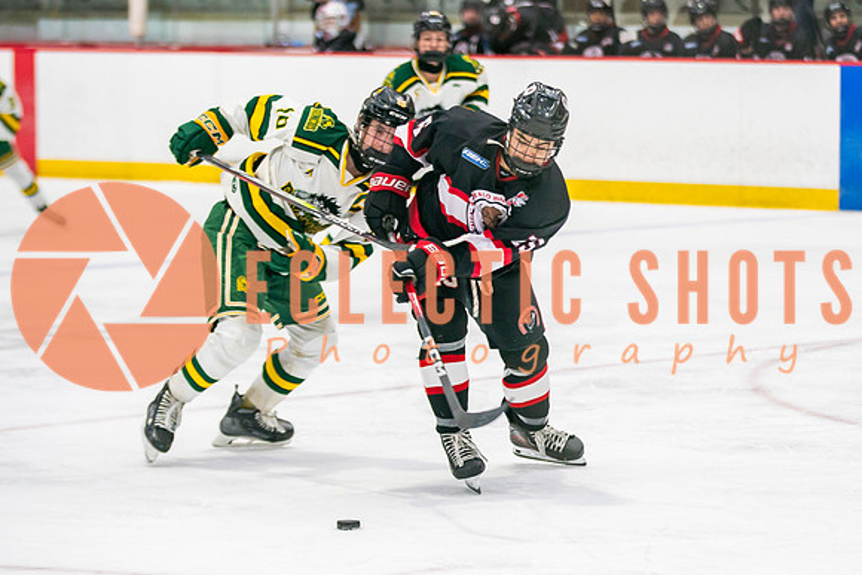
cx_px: 534
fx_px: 4636
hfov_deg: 10.6
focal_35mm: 194
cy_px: 305
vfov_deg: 7.1
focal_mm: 120
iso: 800
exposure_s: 1/640
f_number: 2.8
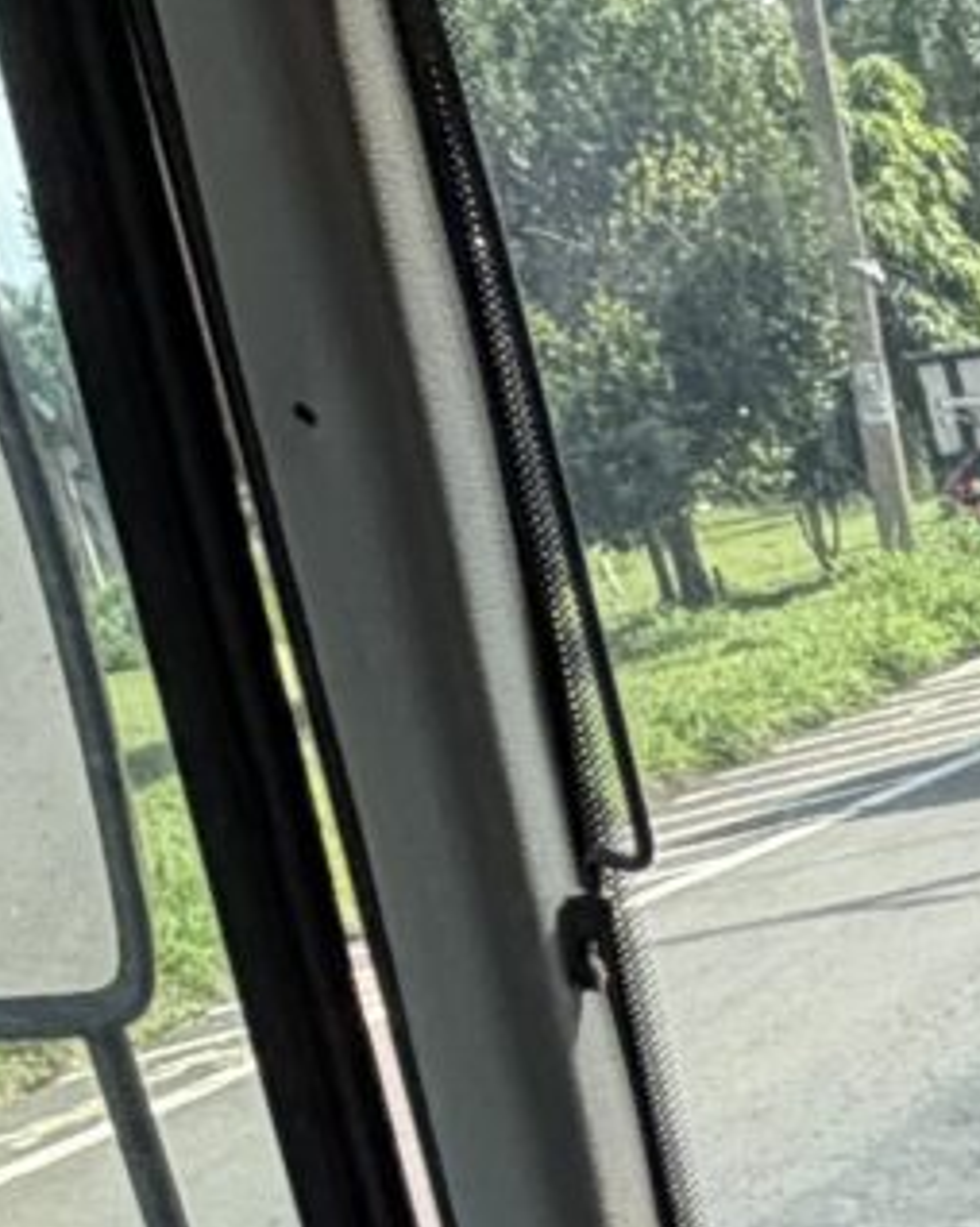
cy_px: 2651
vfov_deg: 14.0
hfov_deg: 11.6
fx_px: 3992
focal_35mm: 110
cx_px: 2327
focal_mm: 2.22
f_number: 2.2
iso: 64
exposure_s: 1/502
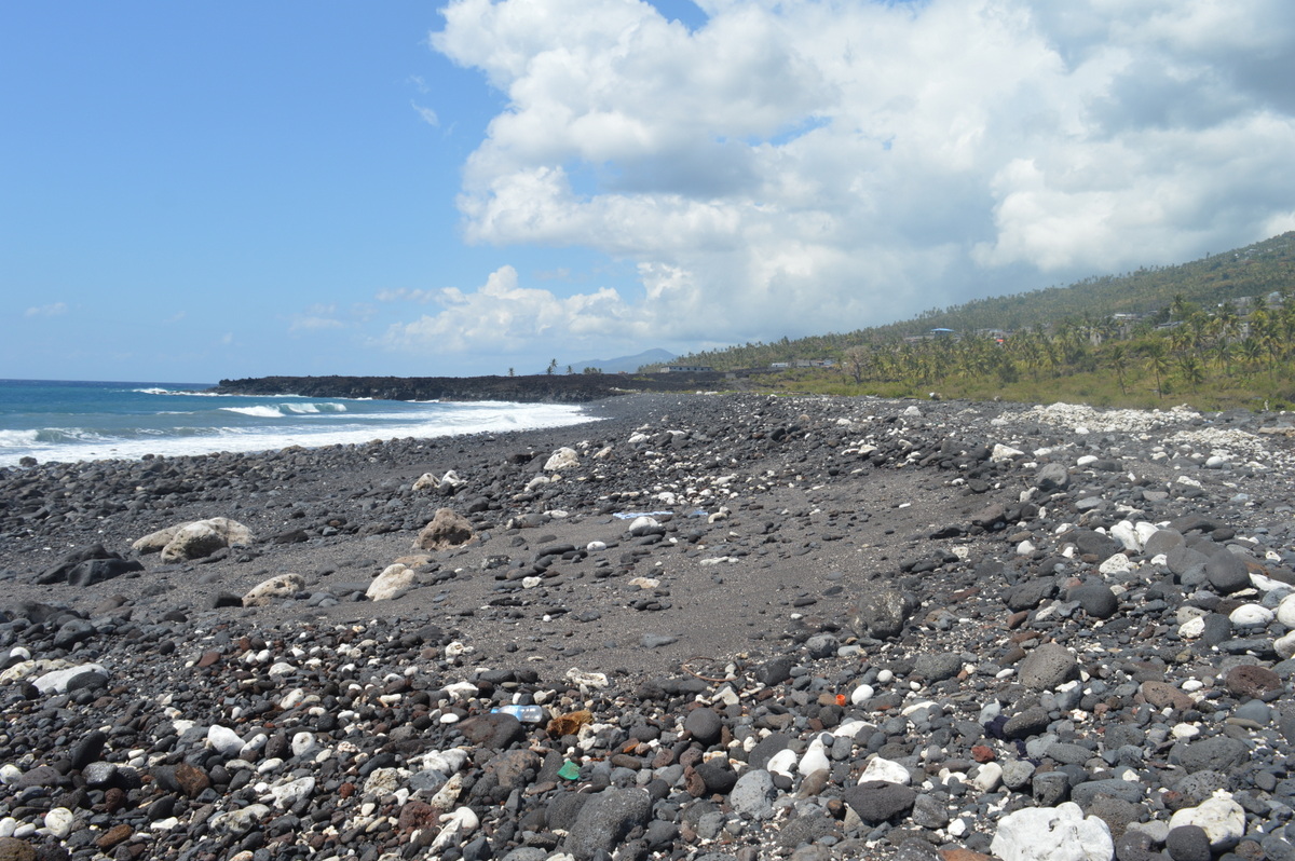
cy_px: 430
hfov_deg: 67.4
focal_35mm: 27
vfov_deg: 47.9
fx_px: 970
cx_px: 648
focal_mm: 18
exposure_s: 1/320
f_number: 9
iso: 100
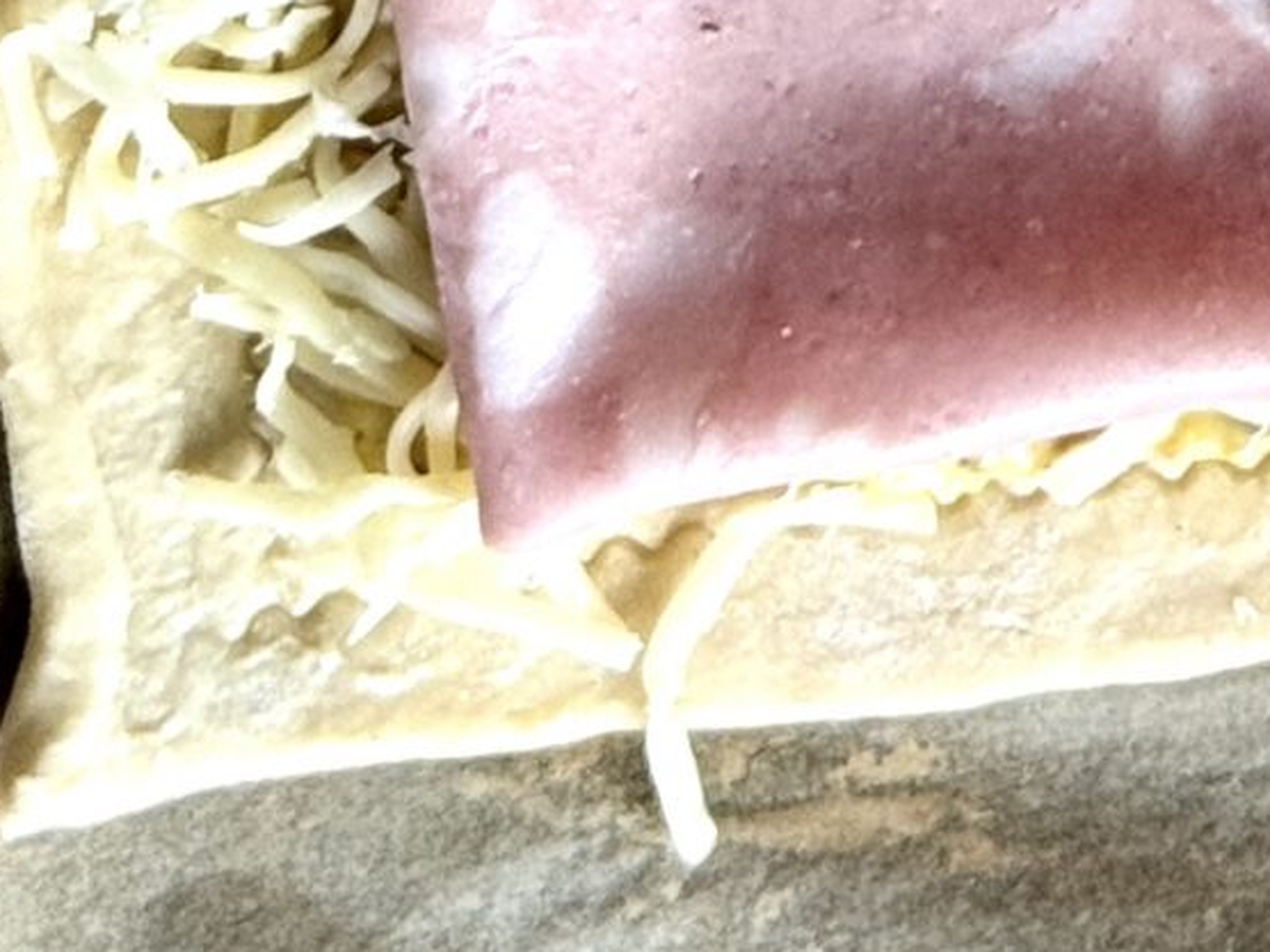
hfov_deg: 8.5
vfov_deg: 6.4
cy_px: -1212
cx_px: 2615
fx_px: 8108
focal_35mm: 221
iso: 64
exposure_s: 1/50
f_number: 1.78
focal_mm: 6.76
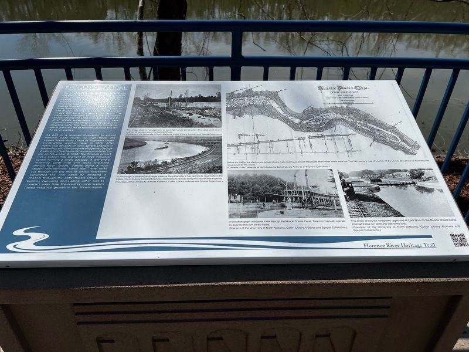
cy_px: 176
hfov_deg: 67.3
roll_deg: -0.3
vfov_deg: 53.1
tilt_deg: -32.4
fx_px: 352
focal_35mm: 26
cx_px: 234
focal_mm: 5.7
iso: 50
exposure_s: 1/10309
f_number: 1.5
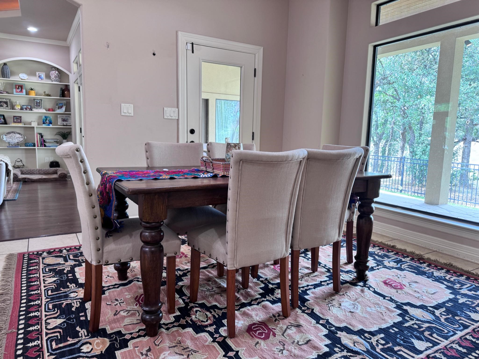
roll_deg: -1.9
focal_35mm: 24
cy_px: 180
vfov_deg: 56.8
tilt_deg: -7.8
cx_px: 240
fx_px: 332
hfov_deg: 71.6
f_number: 1.78
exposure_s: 1/60
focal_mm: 6.76
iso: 125
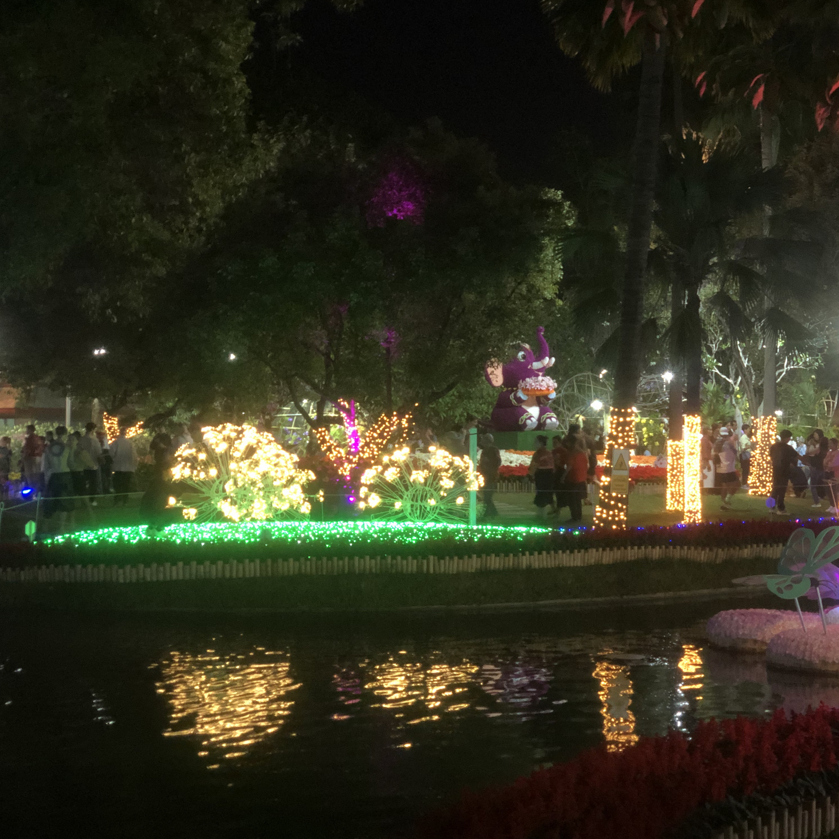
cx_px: 557
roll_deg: +1.3
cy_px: 417
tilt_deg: +0.8
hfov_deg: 27.6
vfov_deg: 27.7
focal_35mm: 62
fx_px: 1700
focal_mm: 6
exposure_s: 1/20
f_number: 2.4
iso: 160
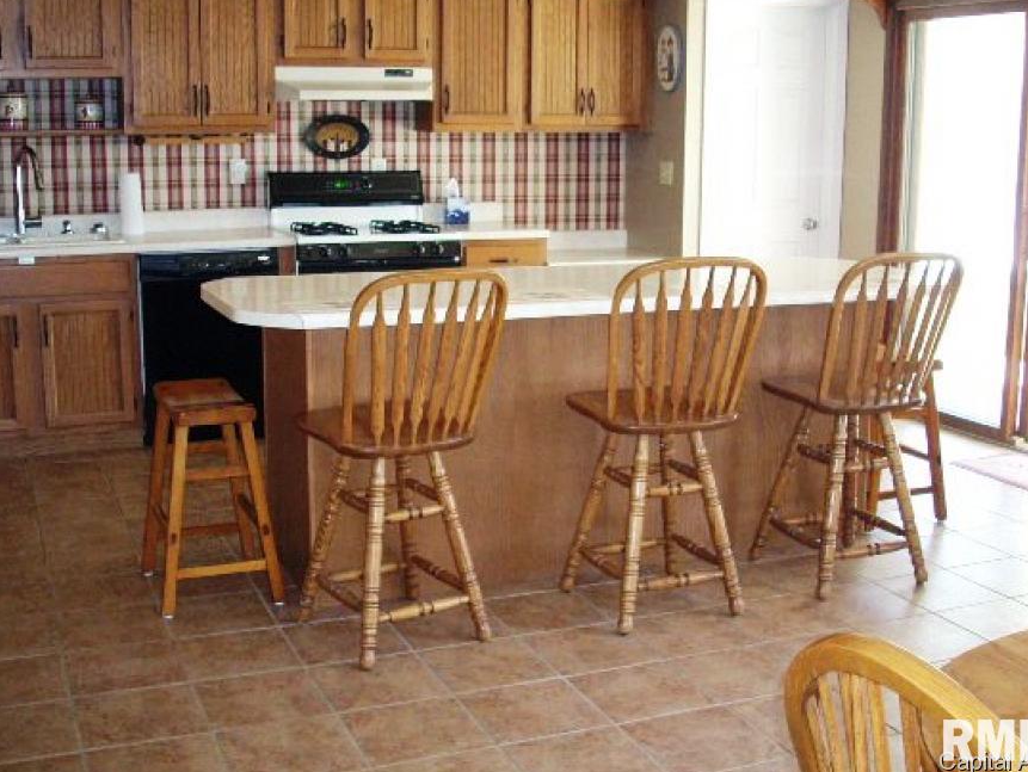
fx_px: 1308
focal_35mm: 44
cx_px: 513
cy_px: 322
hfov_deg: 42.9
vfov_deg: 32.8
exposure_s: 1/30
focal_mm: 6.2
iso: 259
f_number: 2.8
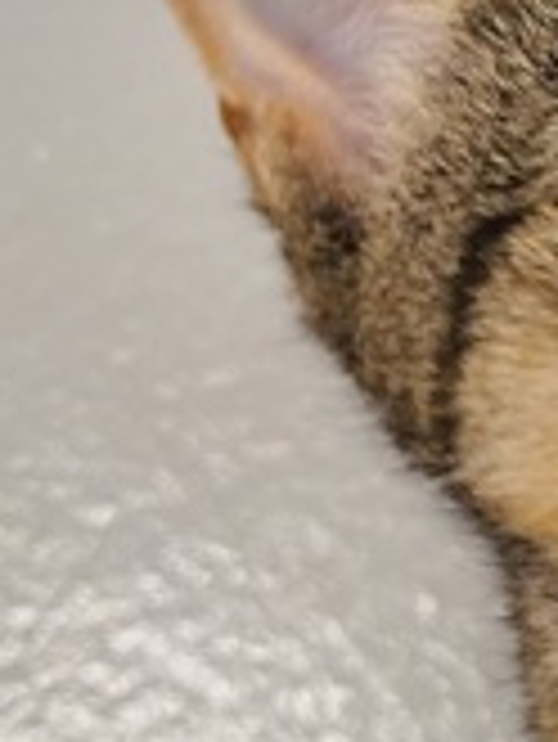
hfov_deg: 15.7
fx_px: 1889
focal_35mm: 88
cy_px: 81
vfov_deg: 21.8
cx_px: 783
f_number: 1.8
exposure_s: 1/60.2
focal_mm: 5.4
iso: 64
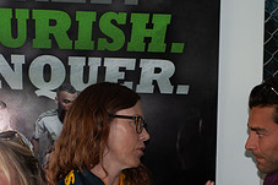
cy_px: 184
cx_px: 130
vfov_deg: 7.6
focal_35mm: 179
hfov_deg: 11.5
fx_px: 1381
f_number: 3.5
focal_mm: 70
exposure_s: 1/60
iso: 200
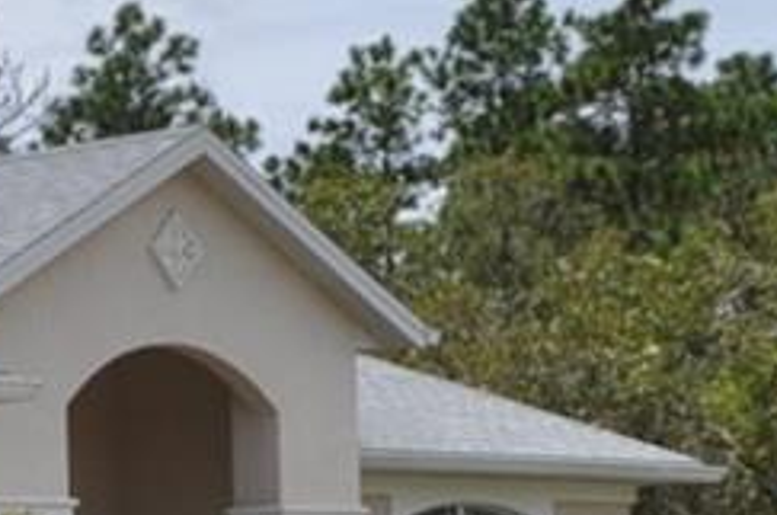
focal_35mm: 178
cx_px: -662
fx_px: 3834
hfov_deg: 10.8
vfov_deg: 7.7
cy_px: 496
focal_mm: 18
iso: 200
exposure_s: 1/500
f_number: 11
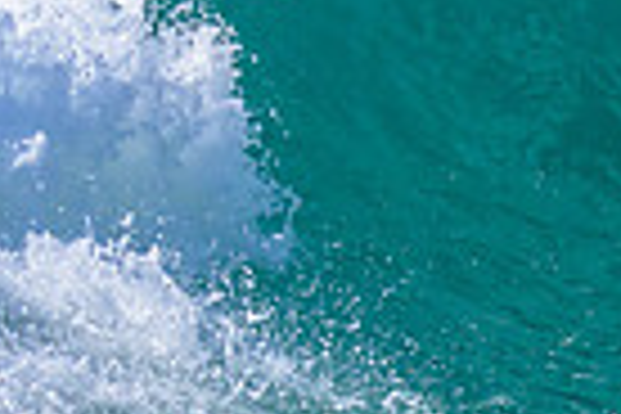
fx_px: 63803
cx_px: -299
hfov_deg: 0.6
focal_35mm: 3699
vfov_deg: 0.4
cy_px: -179
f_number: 11
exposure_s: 1/2000
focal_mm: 800
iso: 1000
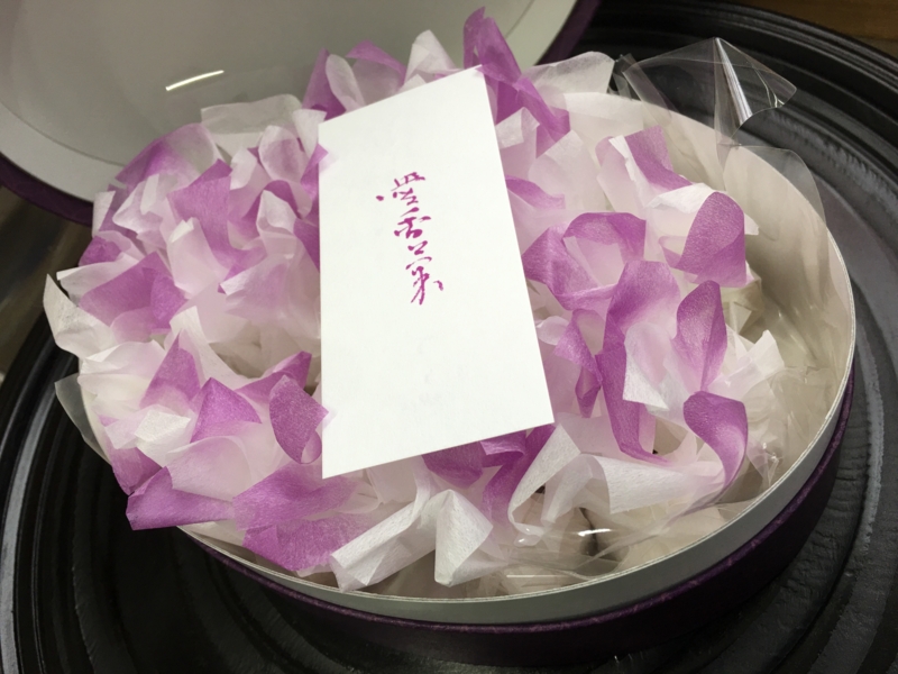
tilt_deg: -53.6
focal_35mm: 29
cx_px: 449
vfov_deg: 48.2
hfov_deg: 61.7
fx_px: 752
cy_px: 337
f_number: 2.2
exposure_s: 1/40
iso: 25
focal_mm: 4.15
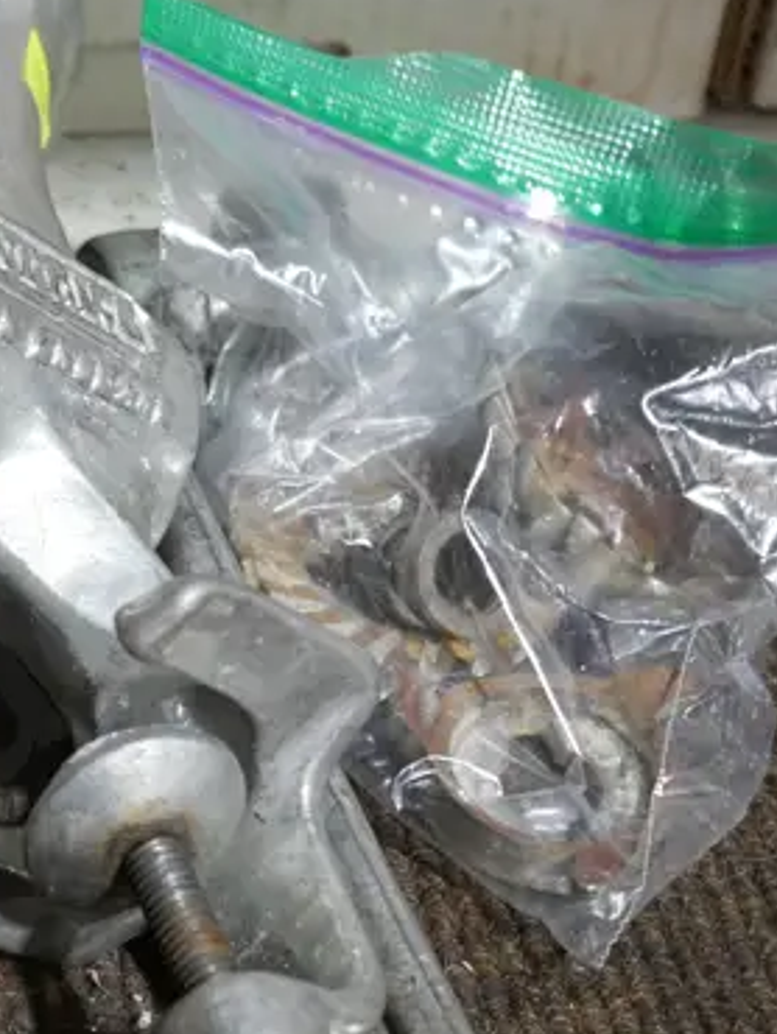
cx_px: 6
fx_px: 2481
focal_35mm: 83
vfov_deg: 23.4
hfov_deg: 17.4
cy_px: 697
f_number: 3.6
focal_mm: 15
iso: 500
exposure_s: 1/60
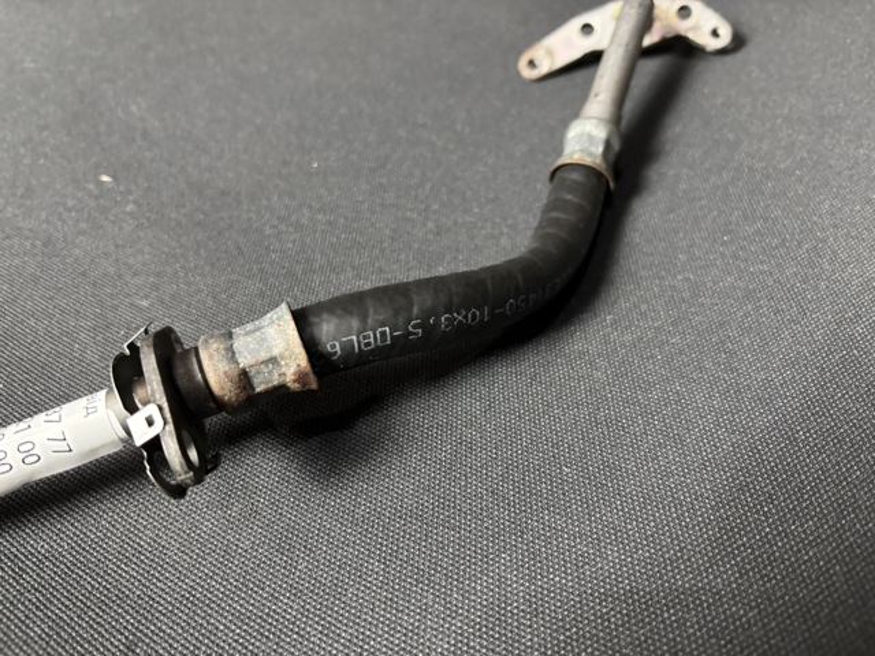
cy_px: 328
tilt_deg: -54.2
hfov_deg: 67.3
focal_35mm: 26
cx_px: 438
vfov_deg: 53.1
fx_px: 657
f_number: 1.6
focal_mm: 5.96
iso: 400
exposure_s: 1/33
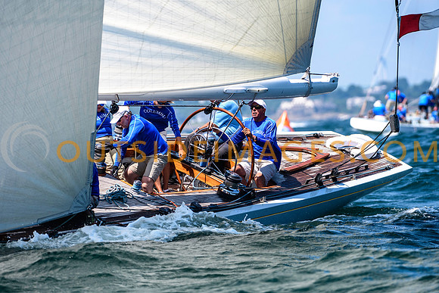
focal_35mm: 405
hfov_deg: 5.1
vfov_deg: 3.4
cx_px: 220
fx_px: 4940
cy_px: 146
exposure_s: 1/2000
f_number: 5
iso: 400
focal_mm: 270
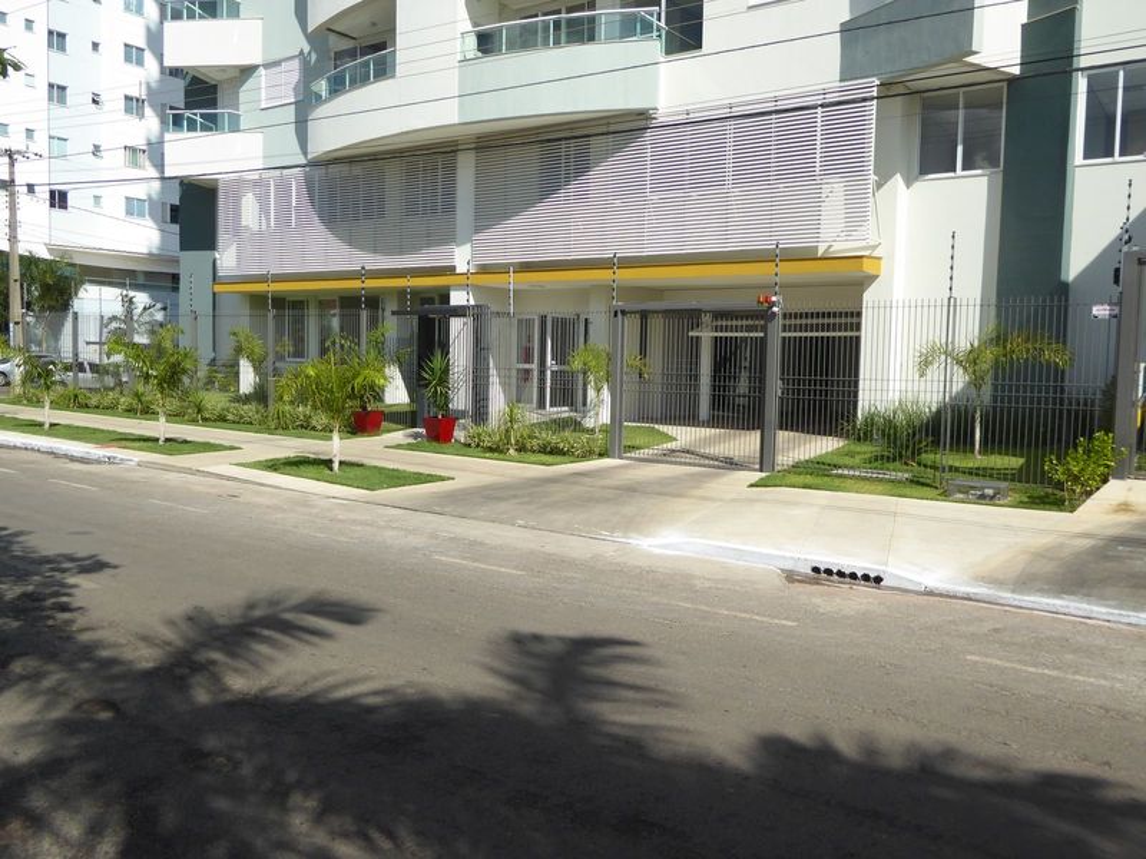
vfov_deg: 48.2
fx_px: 960
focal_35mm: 29
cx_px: 573
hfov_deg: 61.7
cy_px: 430
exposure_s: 1/1000
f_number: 3.5
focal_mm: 5
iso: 80
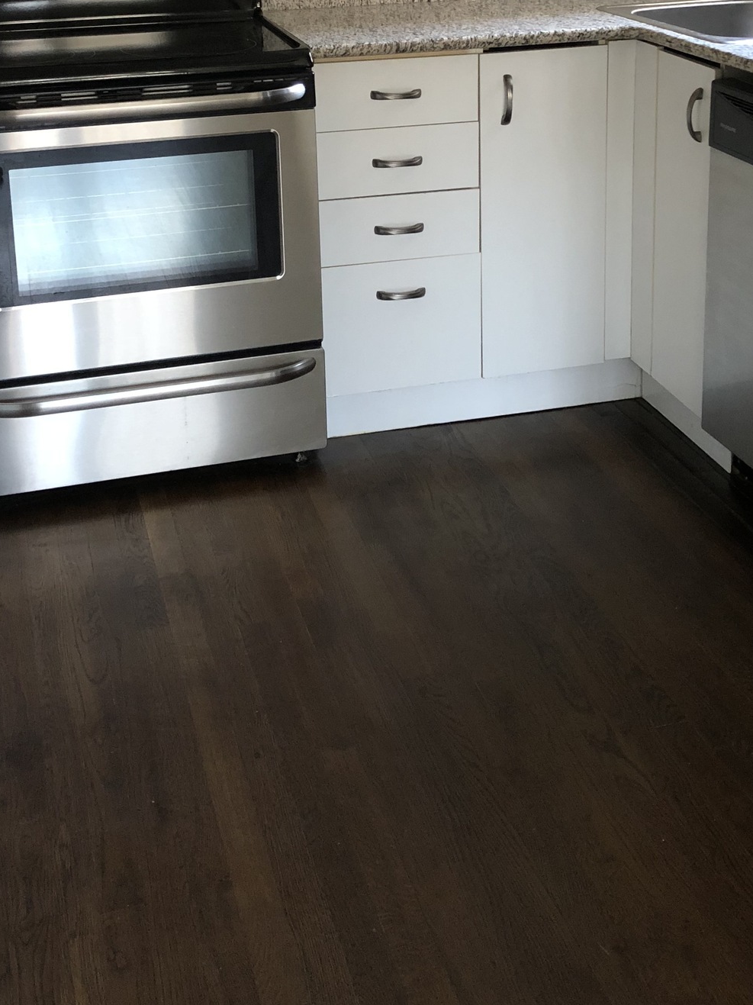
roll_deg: +1.8
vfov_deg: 37.1
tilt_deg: -14.1
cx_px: 397
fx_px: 1422
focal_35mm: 49
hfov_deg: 29.7
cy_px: 157
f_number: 1.8
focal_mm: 3.99
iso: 100
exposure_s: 1/8
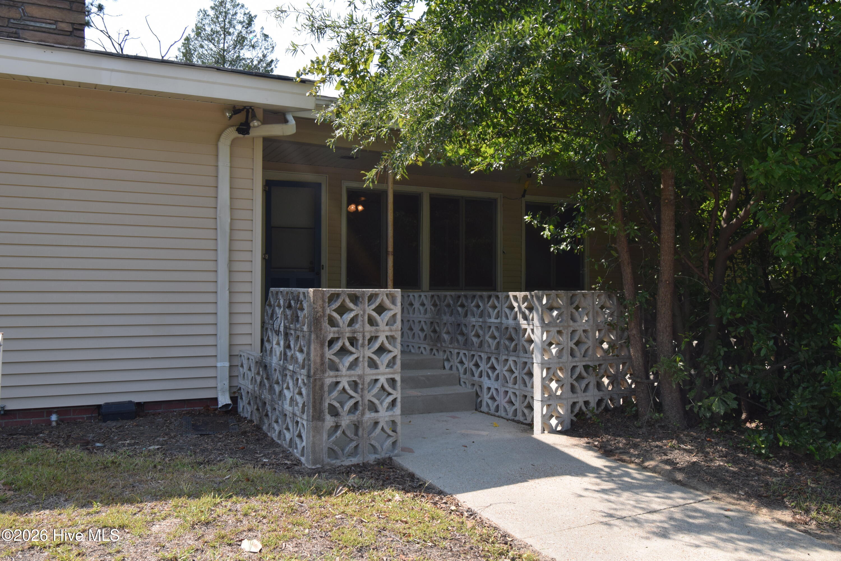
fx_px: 701
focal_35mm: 30
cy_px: 280
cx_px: 420
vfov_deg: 43.6
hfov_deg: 61.9
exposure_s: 1/250
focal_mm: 20
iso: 320
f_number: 8
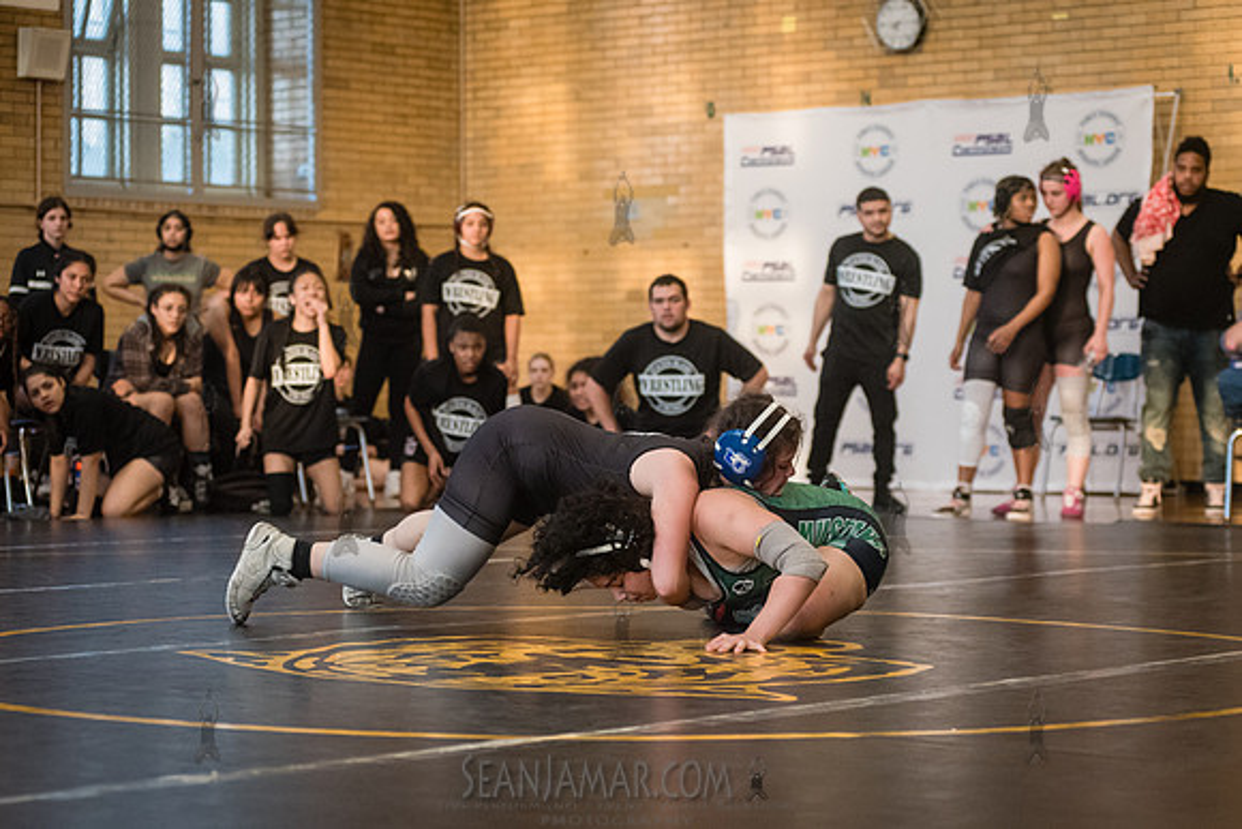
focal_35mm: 88
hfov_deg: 23.1
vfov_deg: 15.5
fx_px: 3039
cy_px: 438
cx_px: 608
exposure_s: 1/400
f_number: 3.5
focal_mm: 80
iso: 5000
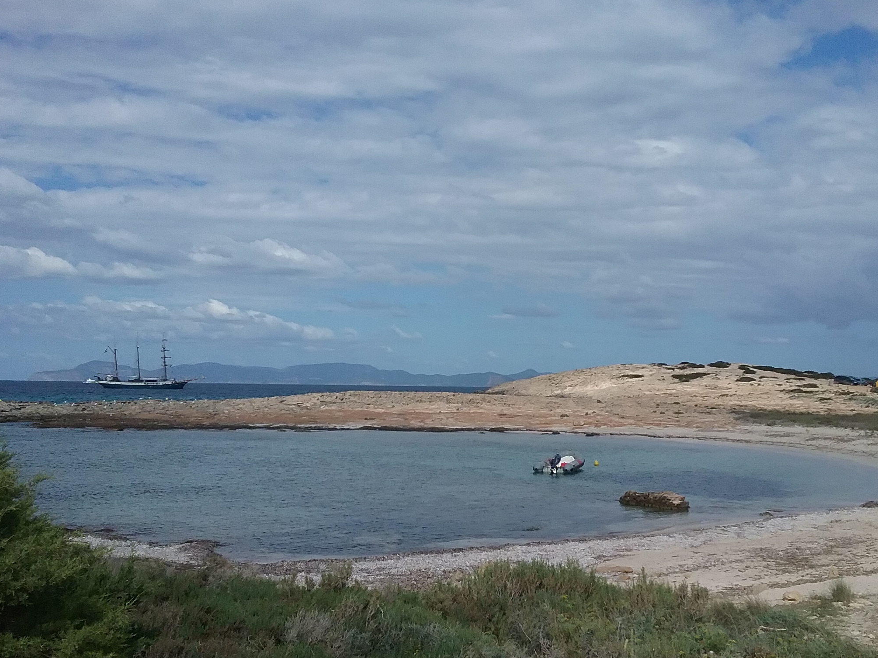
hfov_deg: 46.6
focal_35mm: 40
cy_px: 374
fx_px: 1015
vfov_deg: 35.9
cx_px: 514
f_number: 2.2
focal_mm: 3.3
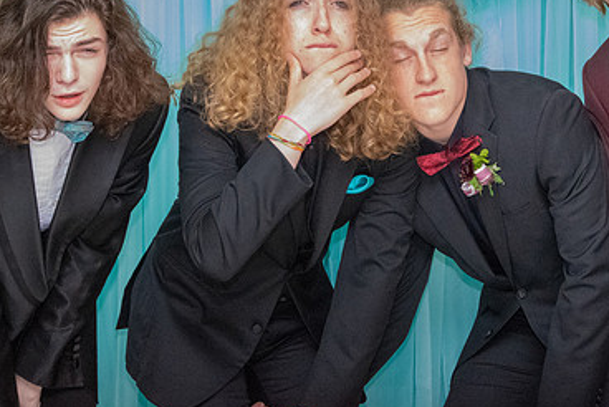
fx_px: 2201
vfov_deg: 10.5
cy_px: 100
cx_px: 348
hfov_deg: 15.7
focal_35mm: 130
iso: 12800
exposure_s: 1/250
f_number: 11
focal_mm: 55
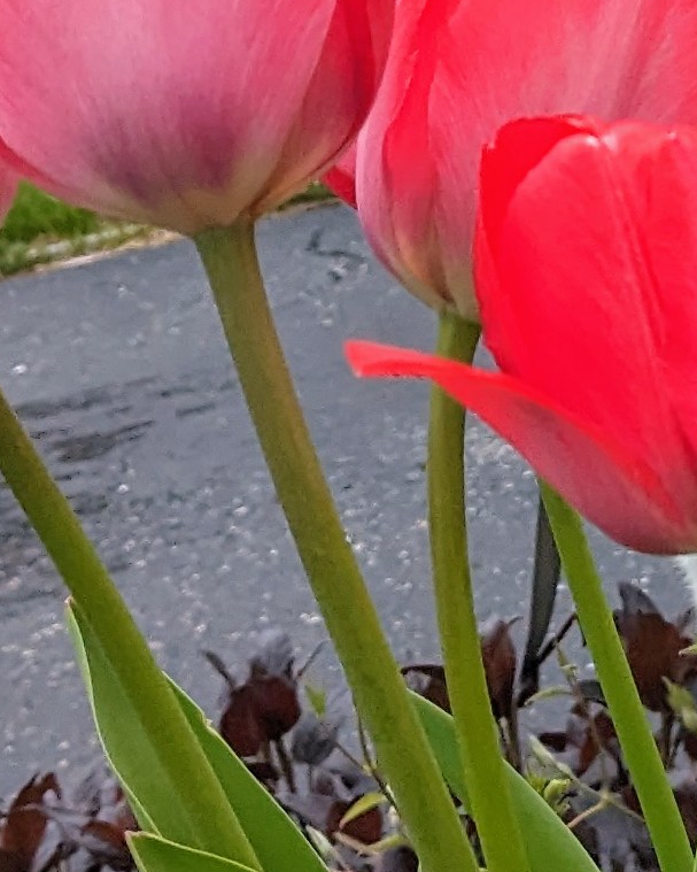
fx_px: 2579
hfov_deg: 14.9
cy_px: -325
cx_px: 846
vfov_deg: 17.7
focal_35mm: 100
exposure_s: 1/1560
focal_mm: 4.38
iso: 61
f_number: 1.73
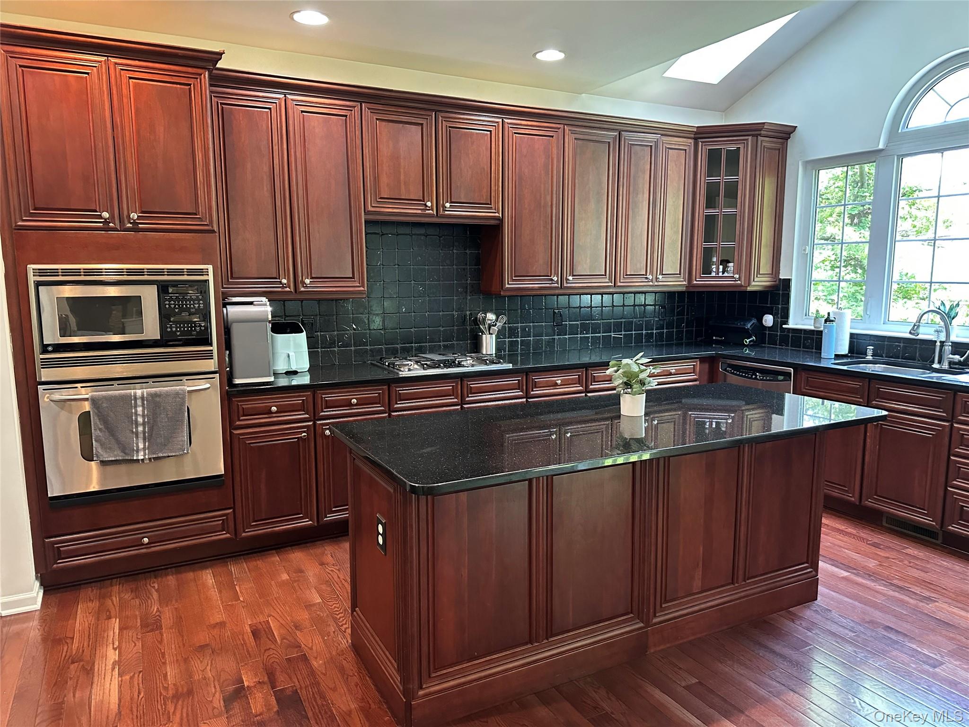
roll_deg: -0.3
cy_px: 364
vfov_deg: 56.8
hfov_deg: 71.6
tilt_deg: -9.4
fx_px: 672
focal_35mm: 24
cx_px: 484
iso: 640
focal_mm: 6.86
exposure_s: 1/60
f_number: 1.78
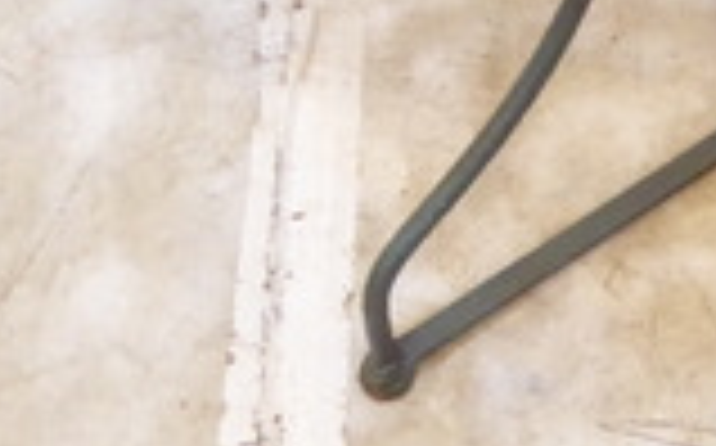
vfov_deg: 11.7
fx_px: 1949
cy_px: -446
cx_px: 721
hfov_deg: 20.2
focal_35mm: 100
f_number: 3.3
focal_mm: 4.3
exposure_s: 1/10
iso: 400
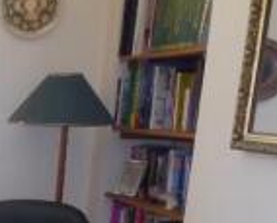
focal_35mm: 96
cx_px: -260
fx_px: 788
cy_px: 290
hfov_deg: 16.0
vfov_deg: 15.3
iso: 250
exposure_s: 1/60
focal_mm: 4.3
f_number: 3.3
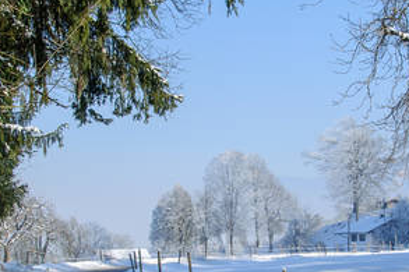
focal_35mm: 114
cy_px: 195
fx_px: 1297
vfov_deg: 12.0
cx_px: 269
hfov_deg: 17.9
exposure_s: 1/400
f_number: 10
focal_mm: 31
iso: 200
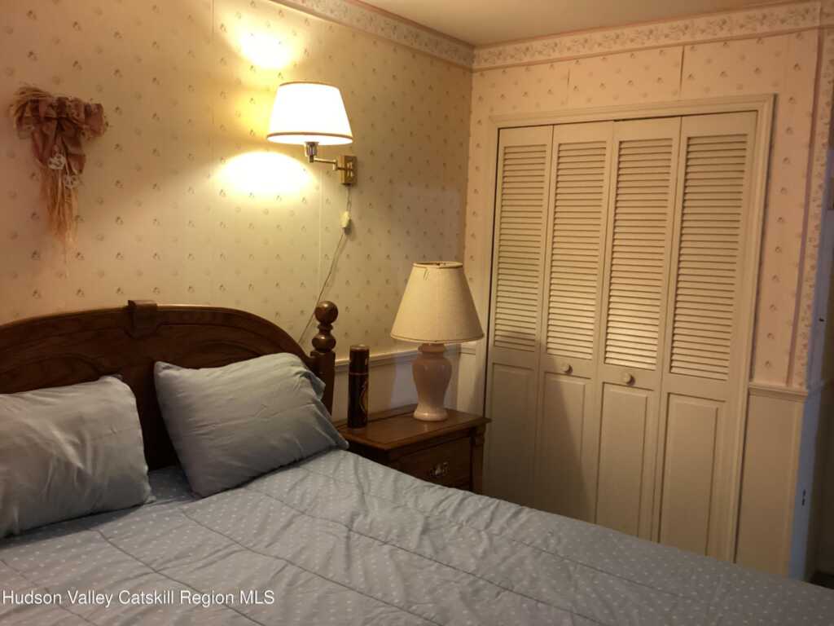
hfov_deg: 58.4
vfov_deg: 45.4
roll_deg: -2.6
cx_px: 417
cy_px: 313
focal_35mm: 31
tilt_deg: -6.6
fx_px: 747
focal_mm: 3.3
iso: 320
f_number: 2.4
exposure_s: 1/40
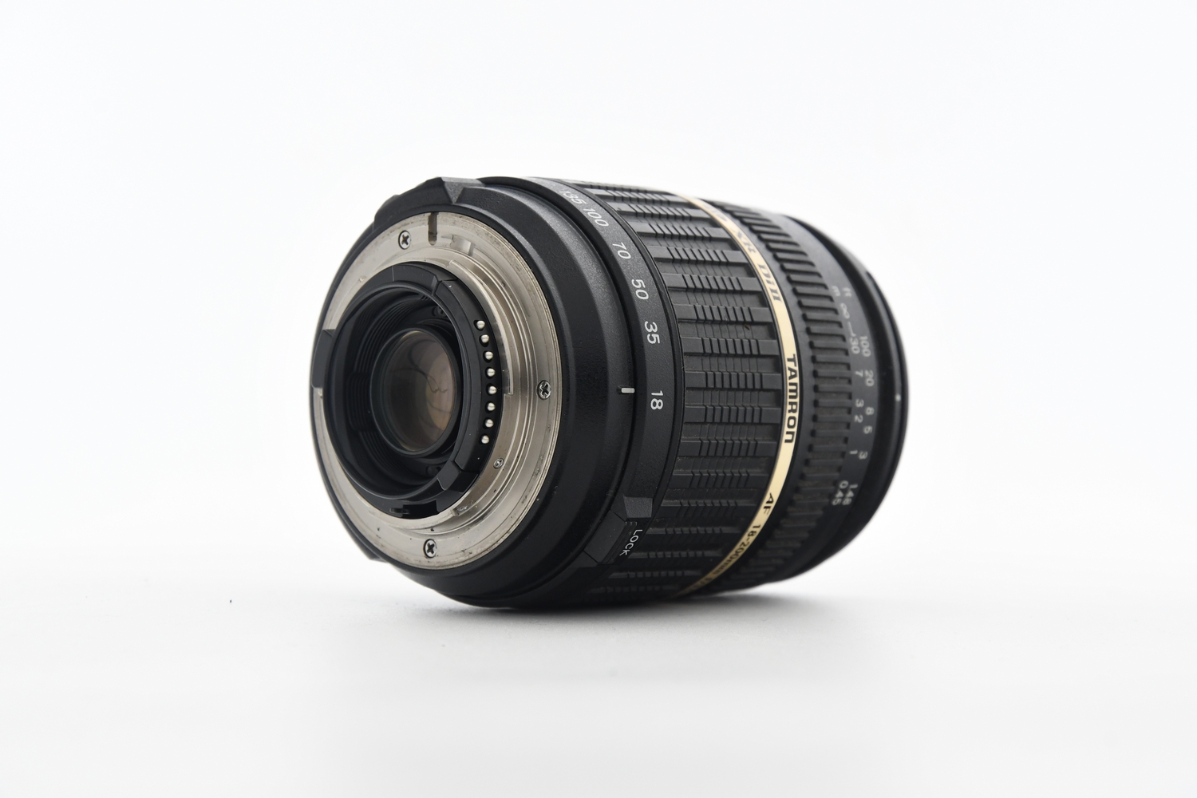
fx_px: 3990
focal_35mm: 120
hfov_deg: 17.1
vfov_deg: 11.4
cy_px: 399
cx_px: 598
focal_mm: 80
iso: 1000
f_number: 8
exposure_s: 1/160
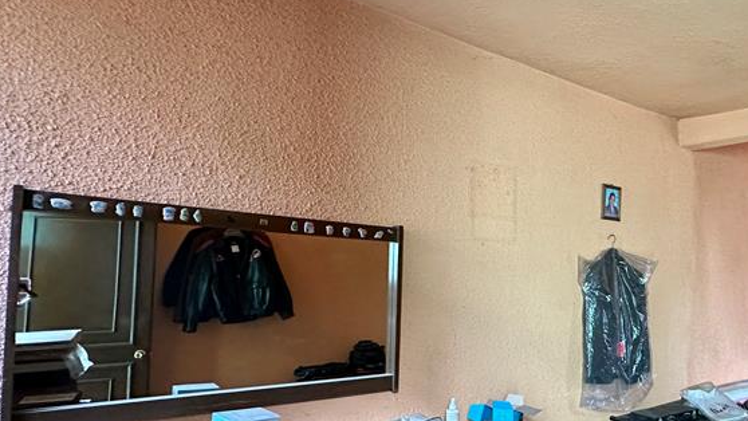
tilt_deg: +1.3
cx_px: 615
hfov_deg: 61.4
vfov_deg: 41.1
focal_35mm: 28
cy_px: 272
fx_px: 555
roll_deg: -1.0
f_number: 2.2
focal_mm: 2.22
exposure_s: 1/60
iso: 640
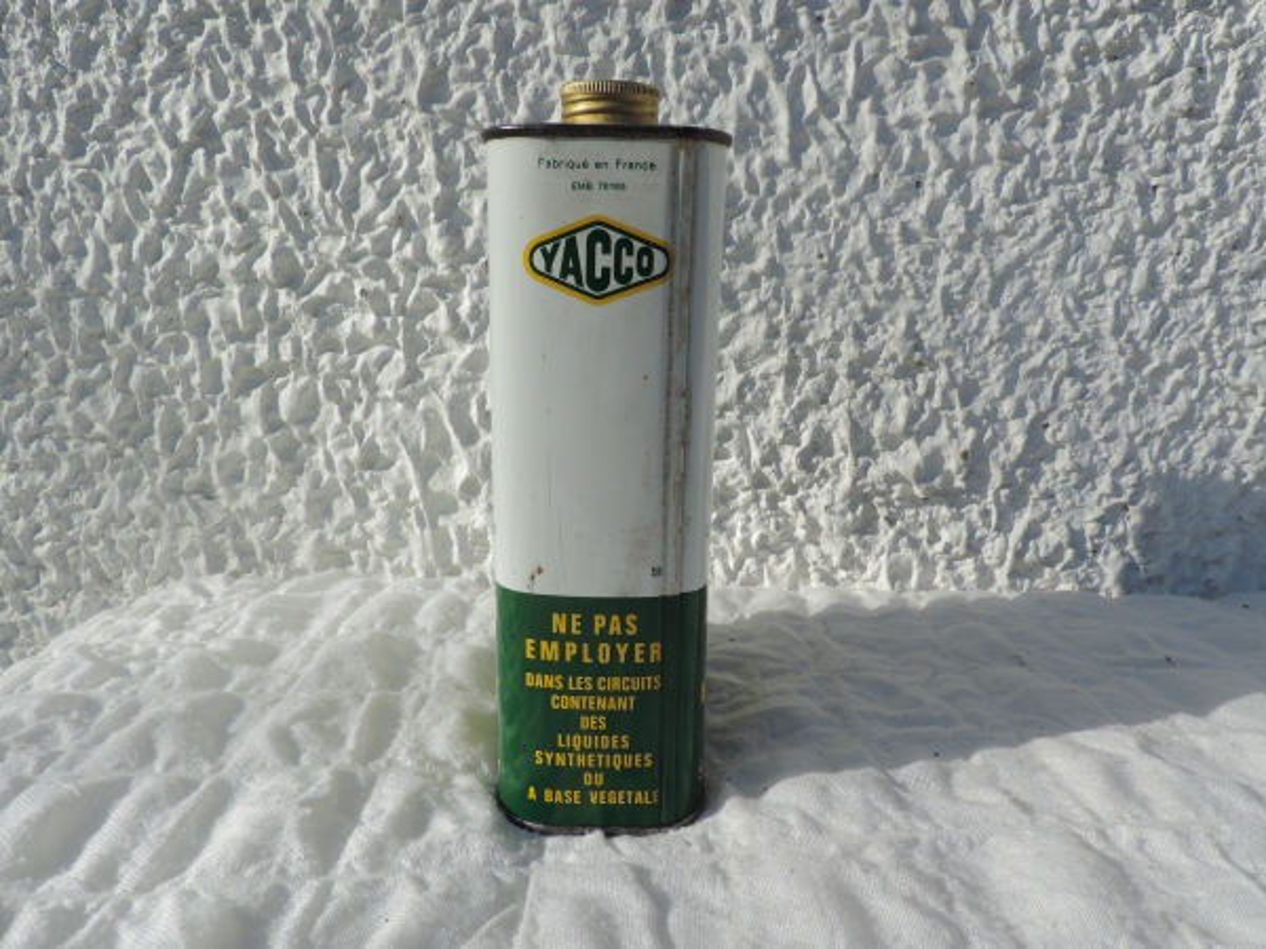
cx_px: 633
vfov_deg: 56.8
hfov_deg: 71.6
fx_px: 878
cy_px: 474
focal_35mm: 24
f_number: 3.7
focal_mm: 4.3
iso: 80
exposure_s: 1/1250
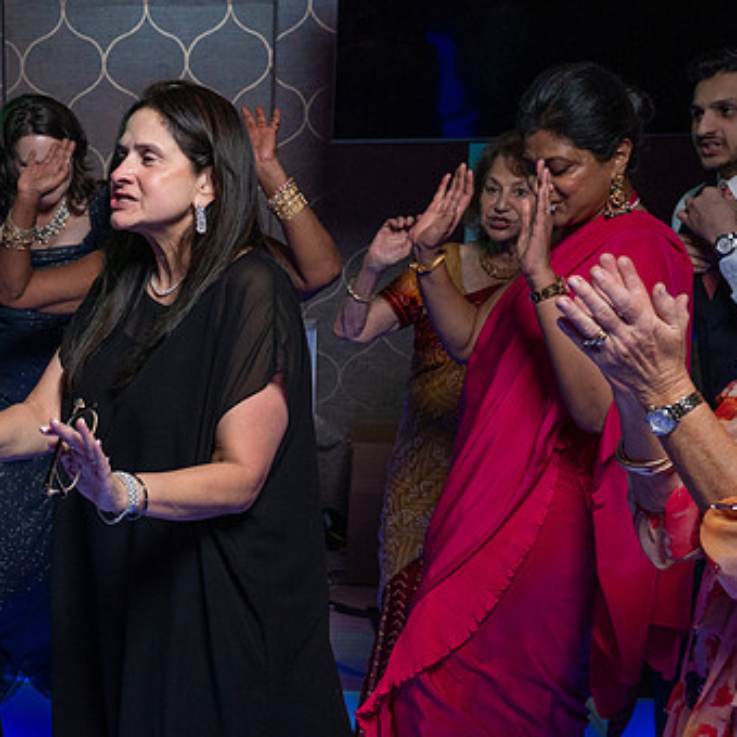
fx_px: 1518
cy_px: 472
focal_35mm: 63
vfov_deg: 27.2
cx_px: 12
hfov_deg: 26.0
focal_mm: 34
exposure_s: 1/200
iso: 2000
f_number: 5.6
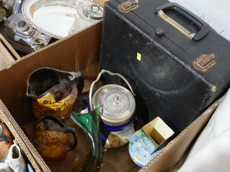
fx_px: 266
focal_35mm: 40
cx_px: 115
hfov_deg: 46.8
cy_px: 86
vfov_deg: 36.0
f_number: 4.5
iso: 2500
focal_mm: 20
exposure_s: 1/60
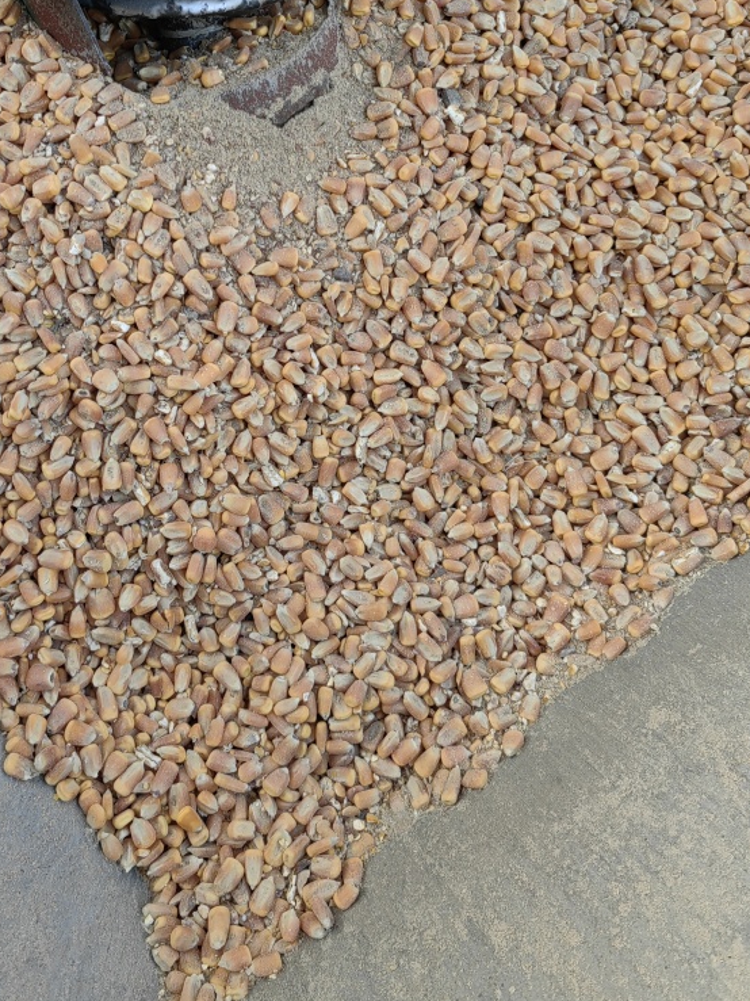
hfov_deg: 36.6
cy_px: 303
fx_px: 1127
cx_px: 294
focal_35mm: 39
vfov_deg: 46.8
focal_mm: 5.54
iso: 125
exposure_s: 1/120
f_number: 1.8
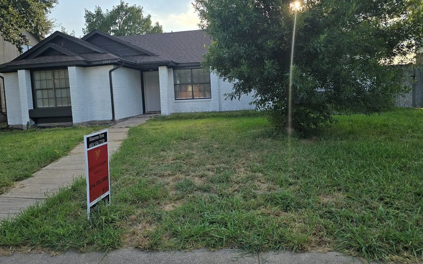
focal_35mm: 27
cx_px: 193
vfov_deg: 45.8
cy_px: 108
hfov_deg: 68.3
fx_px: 311
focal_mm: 6.3
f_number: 1.7
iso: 12
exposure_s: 1/591
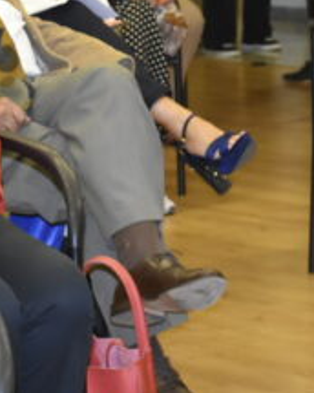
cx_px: 407
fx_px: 2105
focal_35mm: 181
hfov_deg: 8.4
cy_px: 64
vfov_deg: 10.6
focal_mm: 27
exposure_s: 1/60
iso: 1600
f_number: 5.6
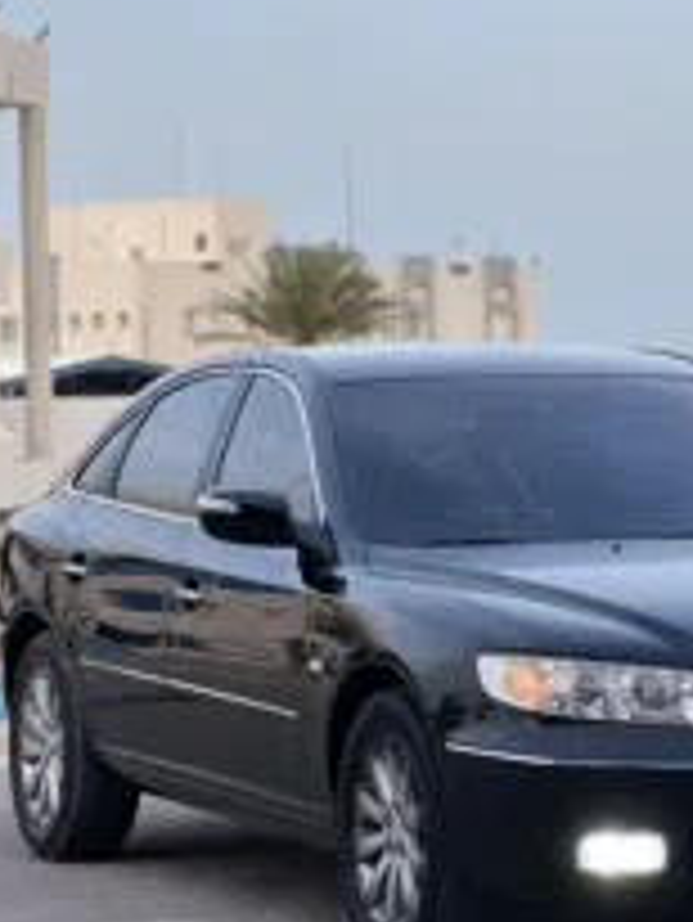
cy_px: 396
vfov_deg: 13.2
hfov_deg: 9.9
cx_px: 580
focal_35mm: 150
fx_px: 4000
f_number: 2.8
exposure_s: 1/121
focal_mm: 9
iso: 32
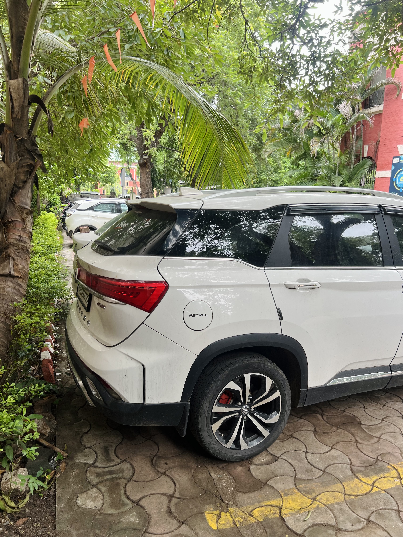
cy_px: 268
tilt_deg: -11.7
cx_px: 202
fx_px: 404
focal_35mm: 26
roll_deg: -0.4
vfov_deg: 67.3
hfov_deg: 53.1
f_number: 1.5
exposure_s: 1/121
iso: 32
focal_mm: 5.7
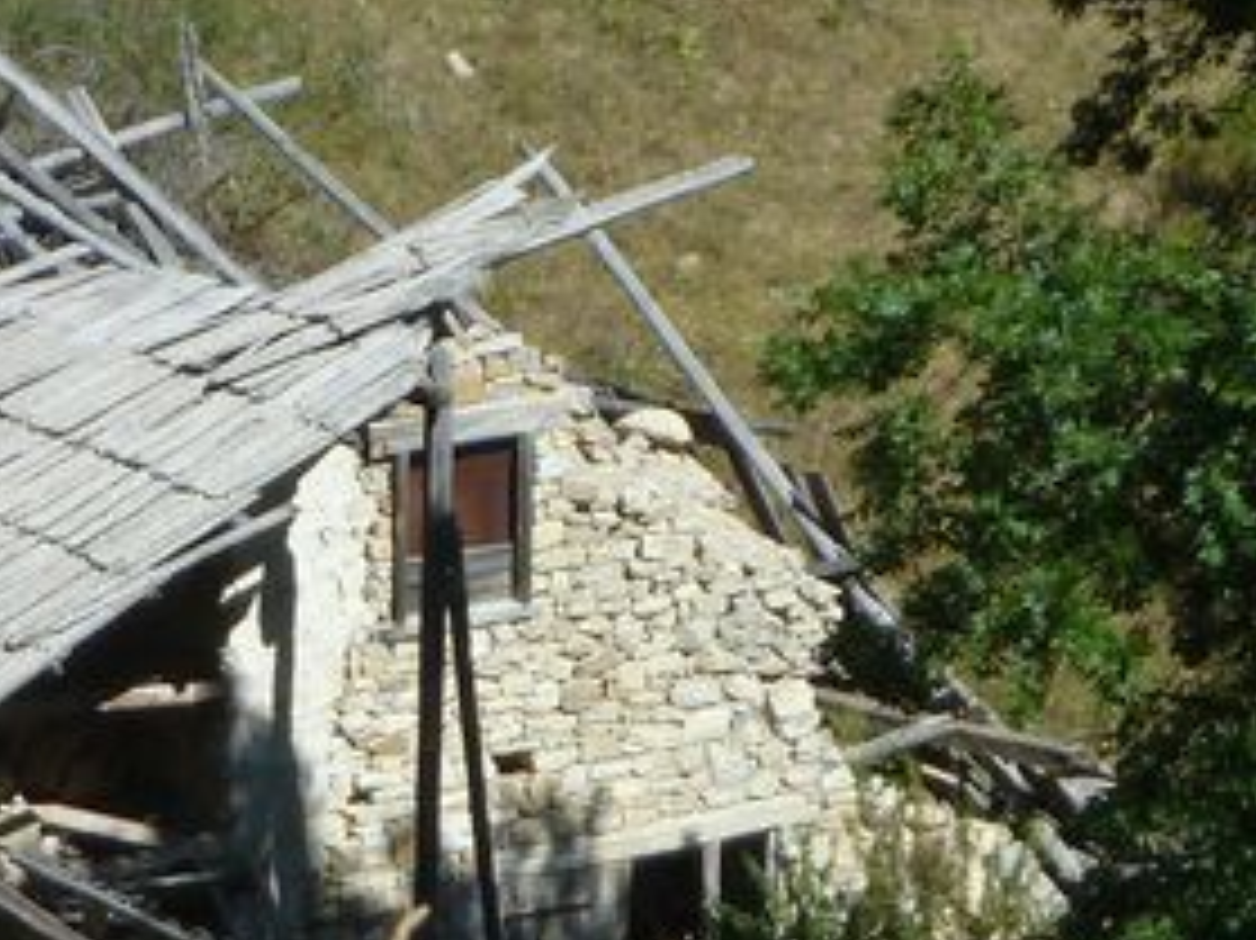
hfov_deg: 5.0
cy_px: 328
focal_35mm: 393
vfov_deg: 3.8
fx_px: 14253
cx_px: 36
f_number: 4.5
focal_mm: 22.5
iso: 80
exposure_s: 1/500
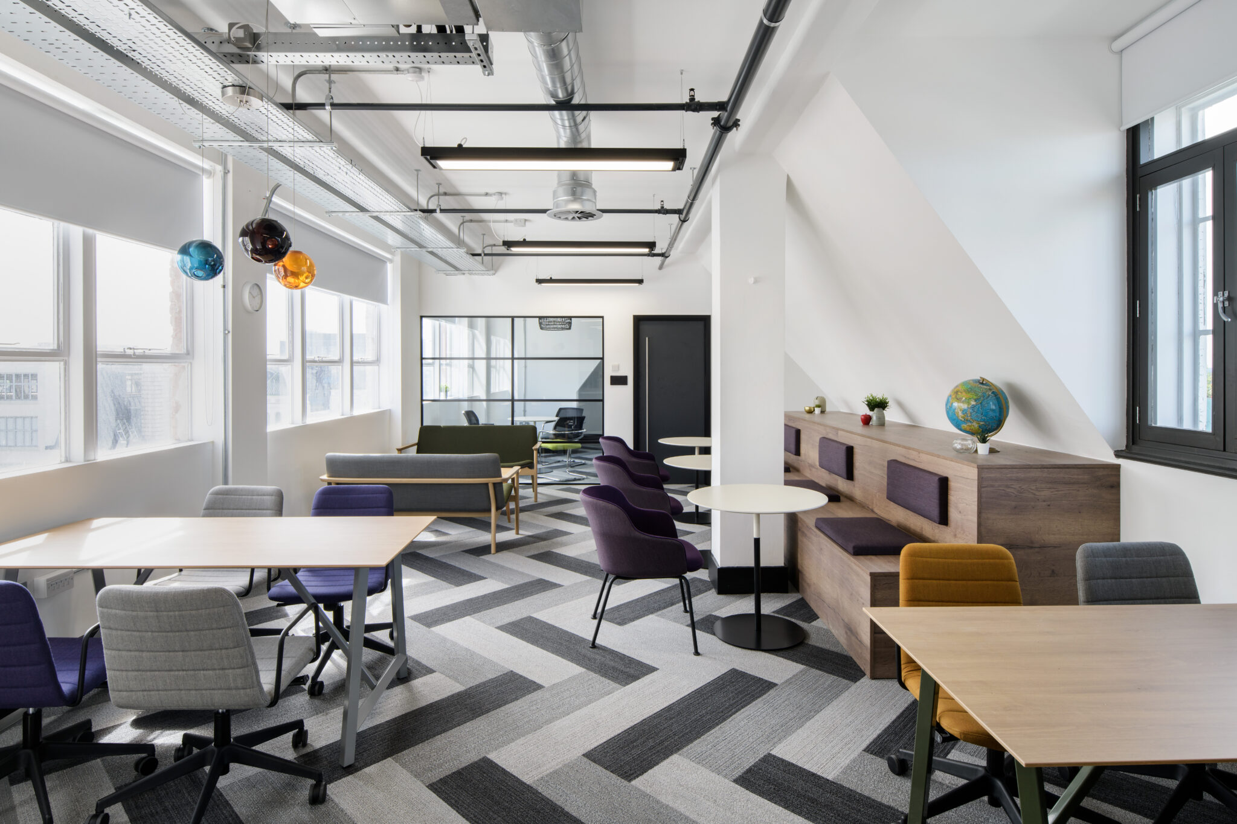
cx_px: 618
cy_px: 412
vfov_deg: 64.5
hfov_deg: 86.9
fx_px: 653
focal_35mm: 19
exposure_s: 1/10
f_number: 14
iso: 125
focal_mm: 19
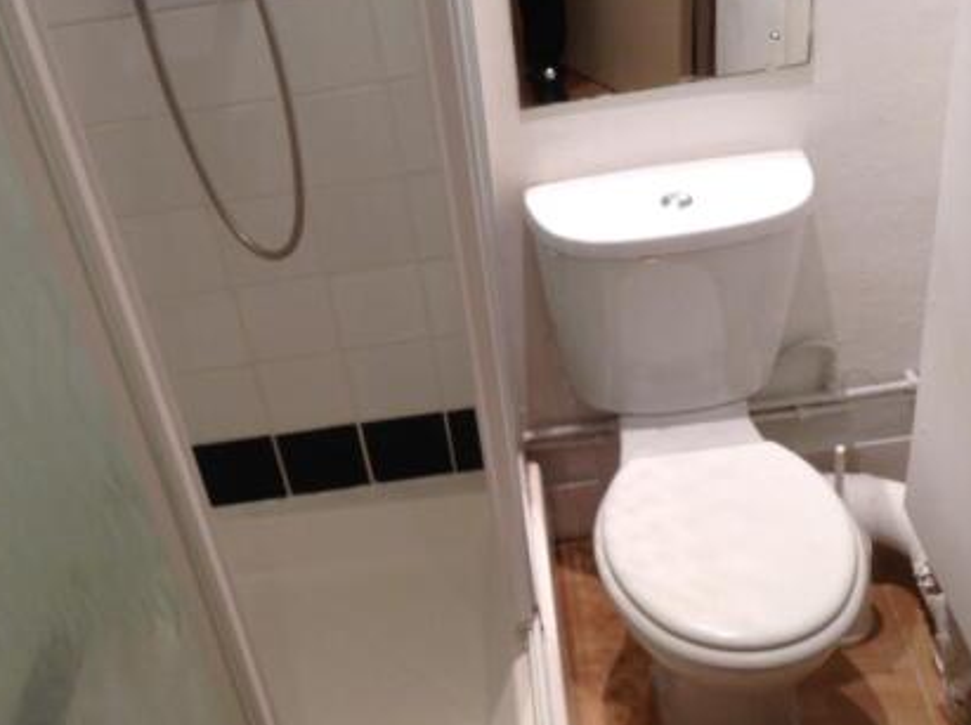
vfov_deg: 30.8
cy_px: 372
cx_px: 398
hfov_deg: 40.3
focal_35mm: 47
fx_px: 1316
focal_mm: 3.3
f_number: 2.4
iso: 50
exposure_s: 1/25
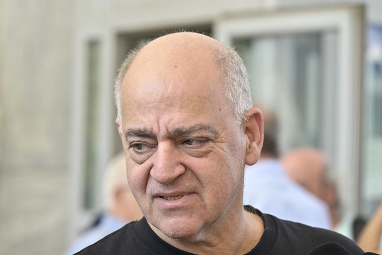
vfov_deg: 6.9
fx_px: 2122
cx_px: 191
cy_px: 128
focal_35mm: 200
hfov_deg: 10.3
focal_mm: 200
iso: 1600
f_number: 8
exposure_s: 1/320
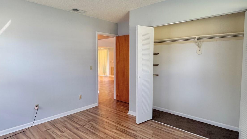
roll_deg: +0.3
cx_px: 111
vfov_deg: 51.5
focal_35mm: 22
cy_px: 69
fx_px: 144
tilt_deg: -4.0
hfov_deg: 81.0
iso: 250
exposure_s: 1/60
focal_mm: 2.22
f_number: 2.2
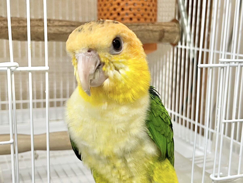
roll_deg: -2.4
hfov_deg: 67.3
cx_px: 122
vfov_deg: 53.1
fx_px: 183
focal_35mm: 26
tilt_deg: -13.2
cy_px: 92
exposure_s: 1/50
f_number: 1.6
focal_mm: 5.1
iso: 125
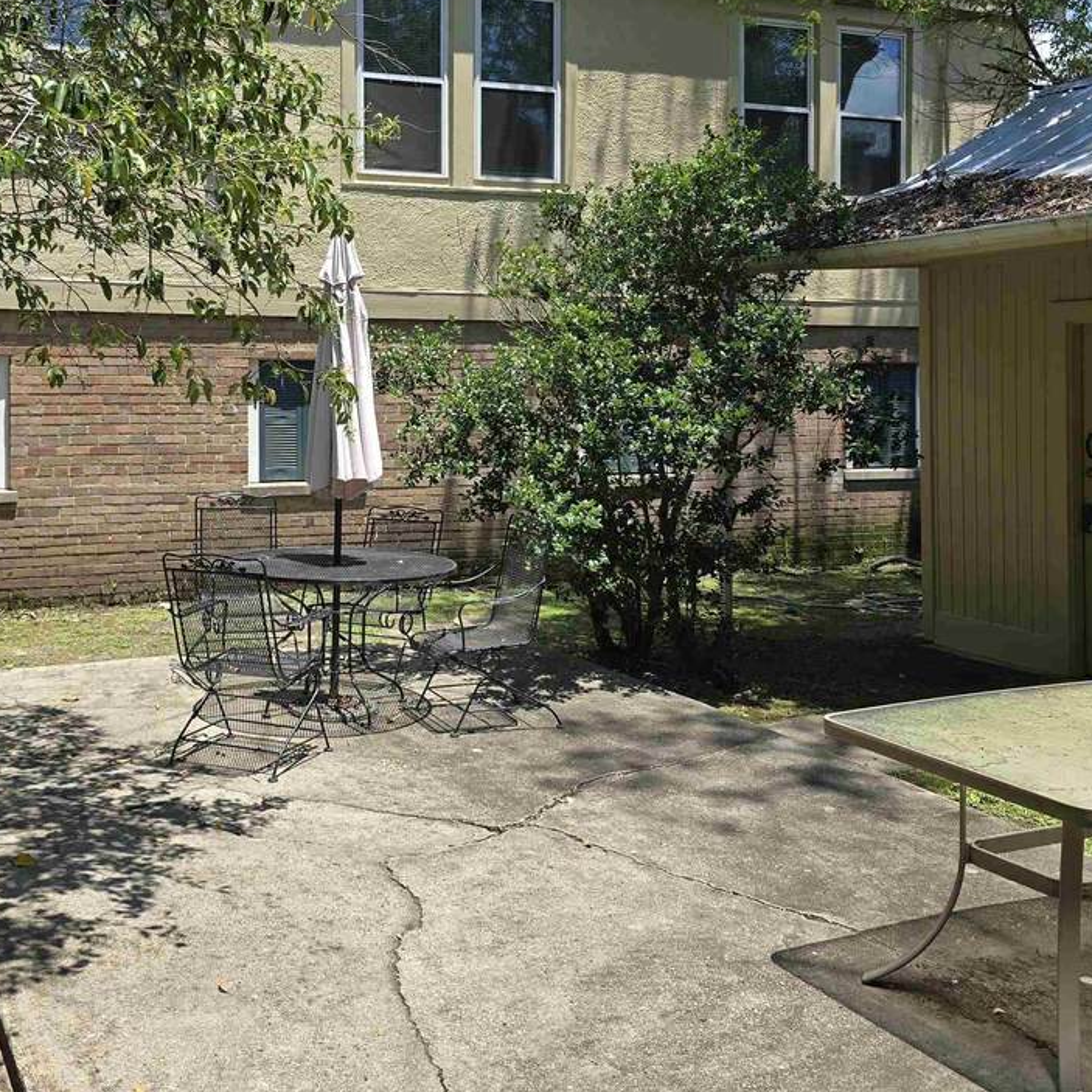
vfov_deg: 44.3
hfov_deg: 44.1
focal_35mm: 37
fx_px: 1321
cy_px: 372
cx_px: 340
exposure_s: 1/500
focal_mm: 6.3
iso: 12
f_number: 1.7
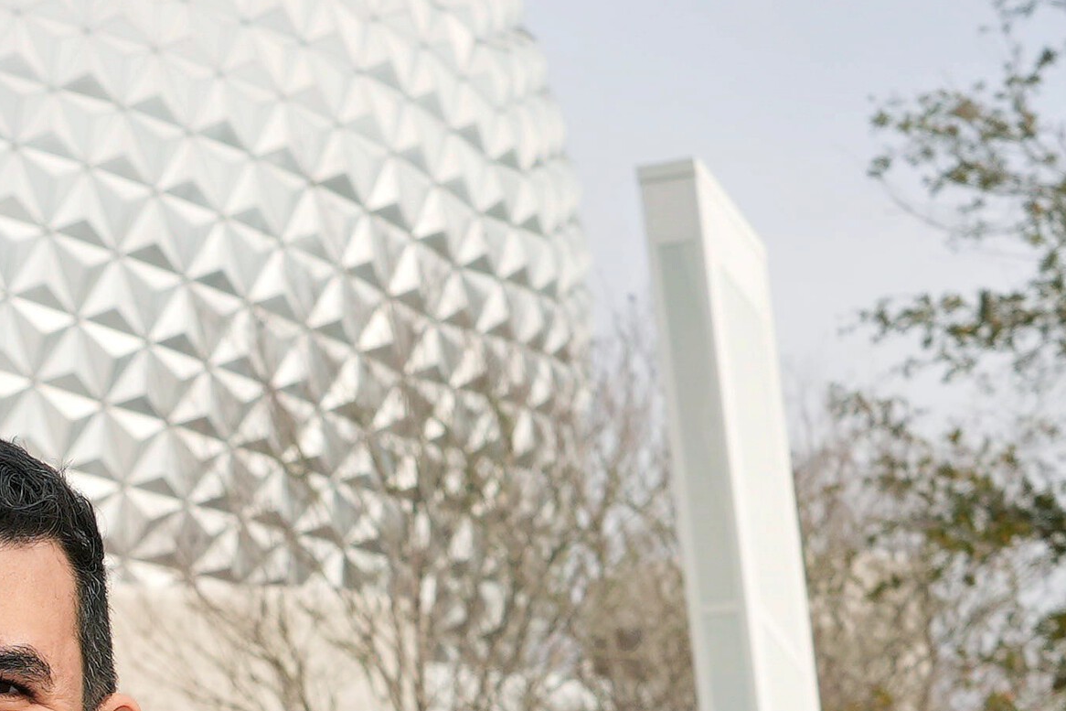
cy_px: 1003
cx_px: -192
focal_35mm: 175
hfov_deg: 11.5
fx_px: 5181
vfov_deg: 7.7
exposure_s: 1/200
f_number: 7.1
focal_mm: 34
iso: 100
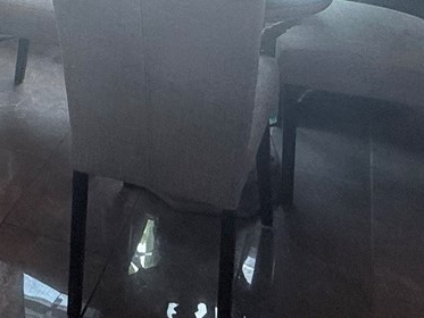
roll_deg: -1.6
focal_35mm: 60
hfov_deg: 30.7
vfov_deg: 19.8
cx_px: 43
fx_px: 735
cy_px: -209
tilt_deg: -4.7
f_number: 2.2
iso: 64
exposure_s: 1/120
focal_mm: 2.22
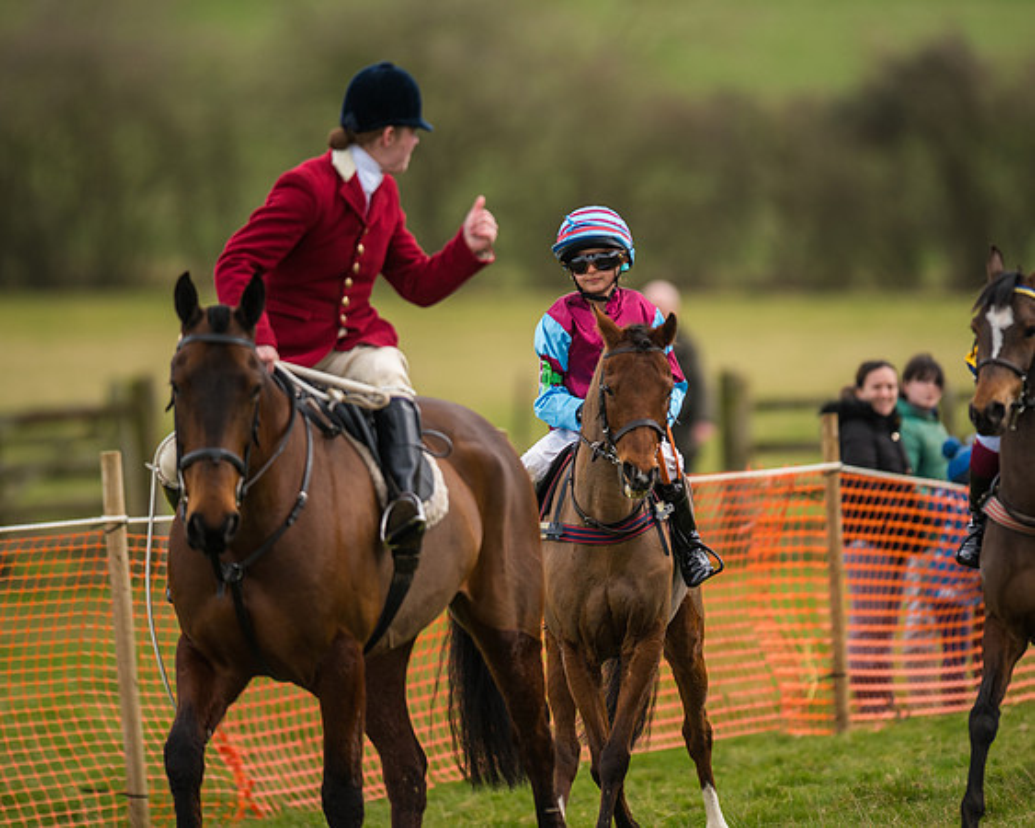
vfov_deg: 3.4
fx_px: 13783
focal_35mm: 450
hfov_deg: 4.3
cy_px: 414
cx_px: 569
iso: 400
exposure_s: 1/1600
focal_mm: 400
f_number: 4
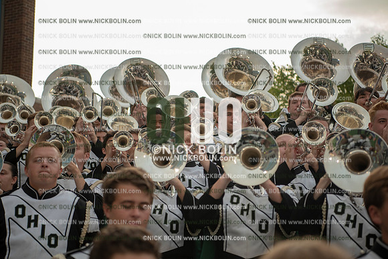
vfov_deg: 19.5
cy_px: 130
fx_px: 755
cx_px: 194
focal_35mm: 70
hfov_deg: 28.8
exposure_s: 1/800
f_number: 3.2
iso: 800
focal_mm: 70
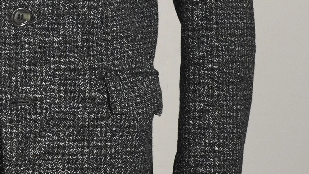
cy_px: -23
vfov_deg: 7.1
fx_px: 1385
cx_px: -2
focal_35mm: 169
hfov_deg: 12.6
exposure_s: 1/40
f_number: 7.1
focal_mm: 32
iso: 400
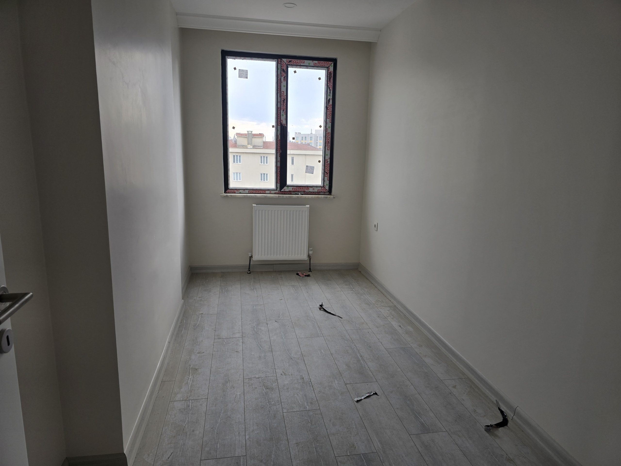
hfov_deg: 73.9
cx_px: 310
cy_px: 233
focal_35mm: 23
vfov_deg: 58.9
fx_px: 413
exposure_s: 1/180
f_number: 1.7
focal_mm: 6.3
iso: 25
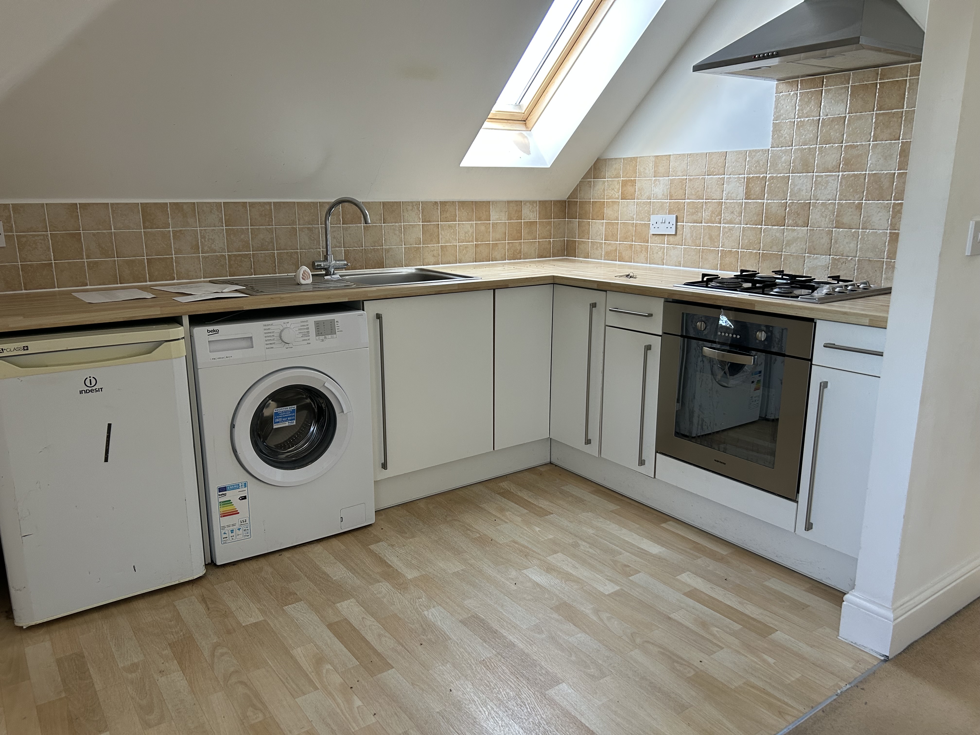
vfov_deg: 53.1
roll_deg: +0.1
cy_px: 368
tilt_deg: -13.9
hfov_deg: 67.3
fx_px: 736
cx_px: 490
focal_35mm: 26
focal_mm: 5.7
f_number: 1.5
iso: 125
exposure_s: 1/105
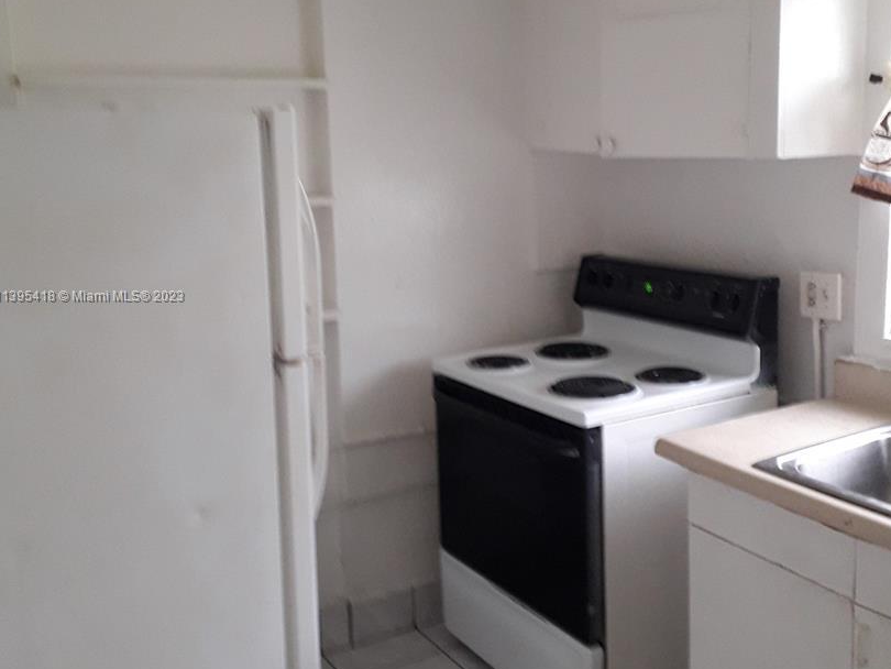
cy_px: 297
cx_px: 477
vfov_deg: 35.9
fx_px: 1030
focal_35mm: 40
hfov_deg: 46.8
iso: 200
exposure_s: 1/30
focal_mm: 3.6
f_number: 1.9
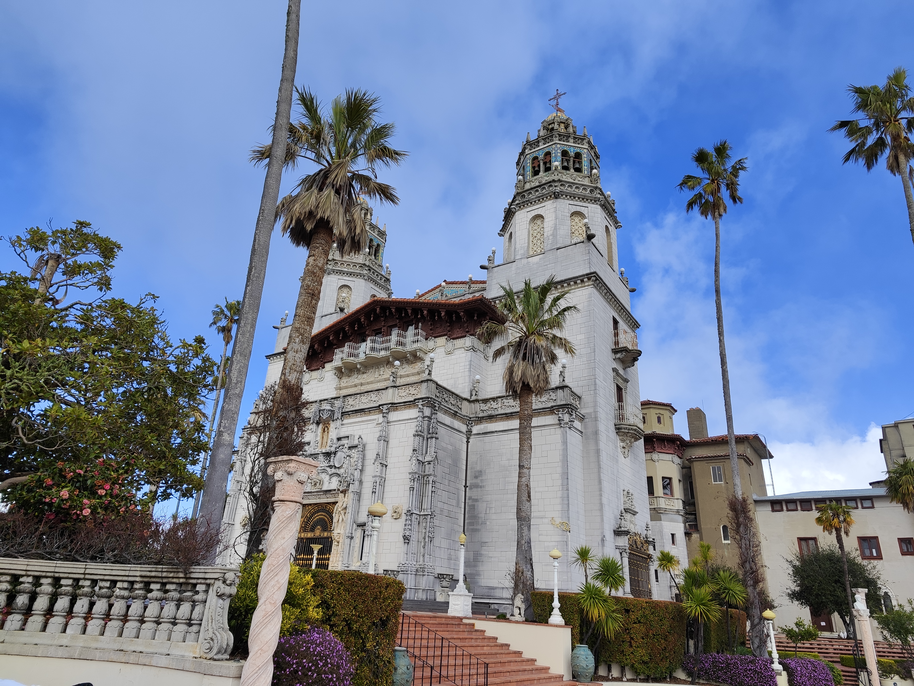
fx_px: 607
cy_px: 343
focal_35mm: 23
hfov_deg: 73.9
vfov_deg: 58.9
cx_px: 457
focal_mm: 5.4
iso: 50
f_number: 1.8
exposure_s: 1/2529
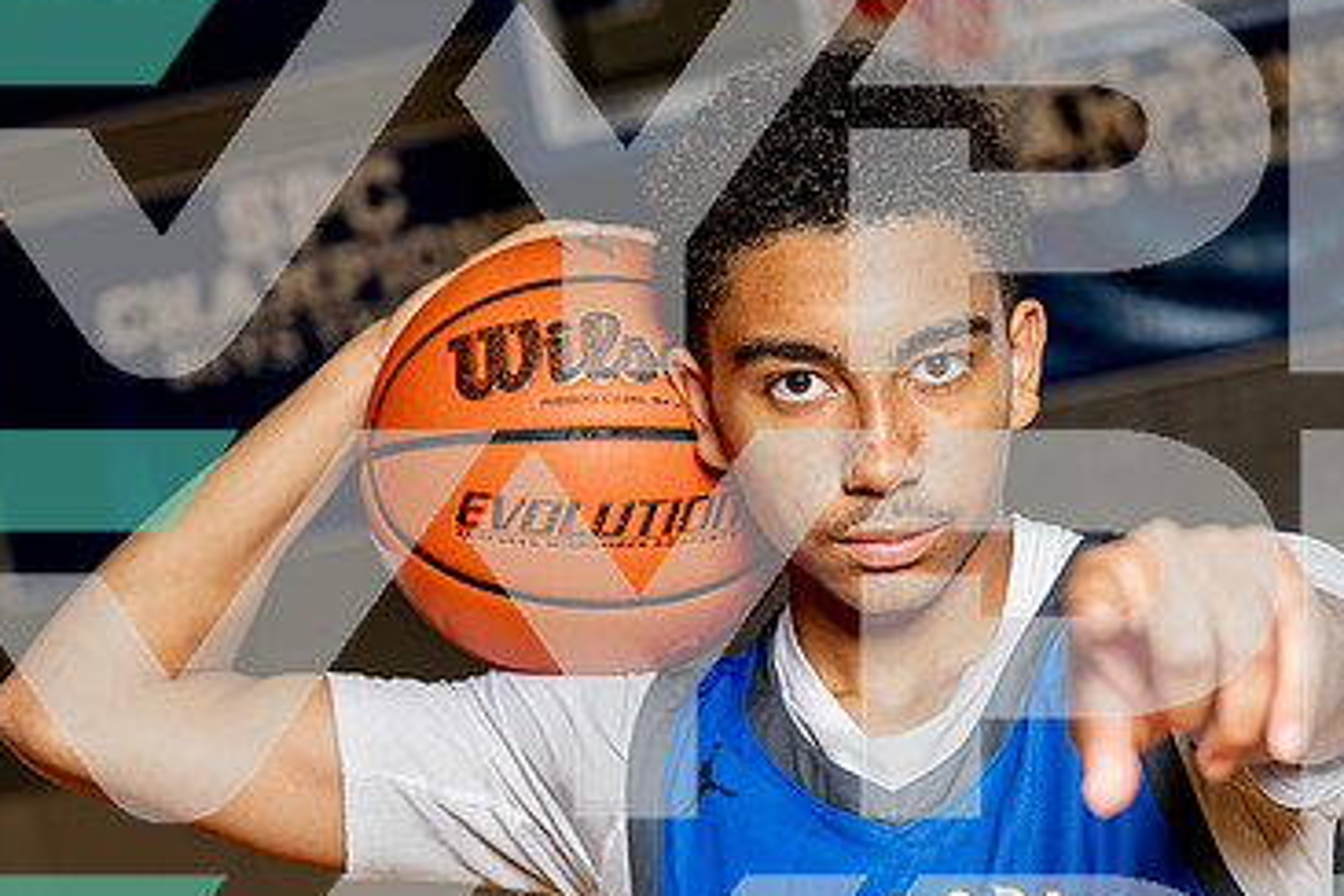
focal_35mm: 111
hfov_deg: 18.4
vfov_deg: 12.3
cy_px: 626
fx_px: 4144
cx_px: 790
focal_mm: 70
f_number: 4
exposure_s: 1/250
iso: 250
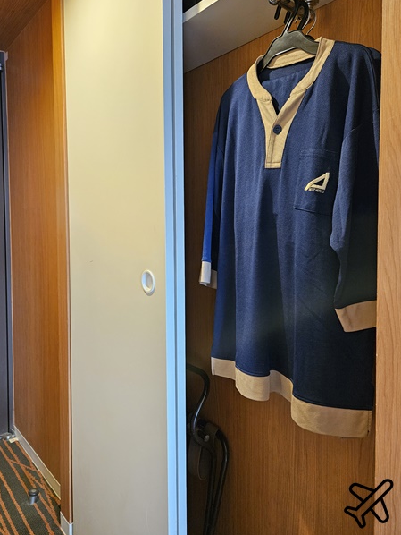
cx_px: 189
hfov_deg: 54.9
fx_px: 386
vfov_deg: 69.3
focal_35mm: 25
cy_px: 251
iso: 800
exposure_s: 1/50
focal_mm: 5.4
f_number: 1.8
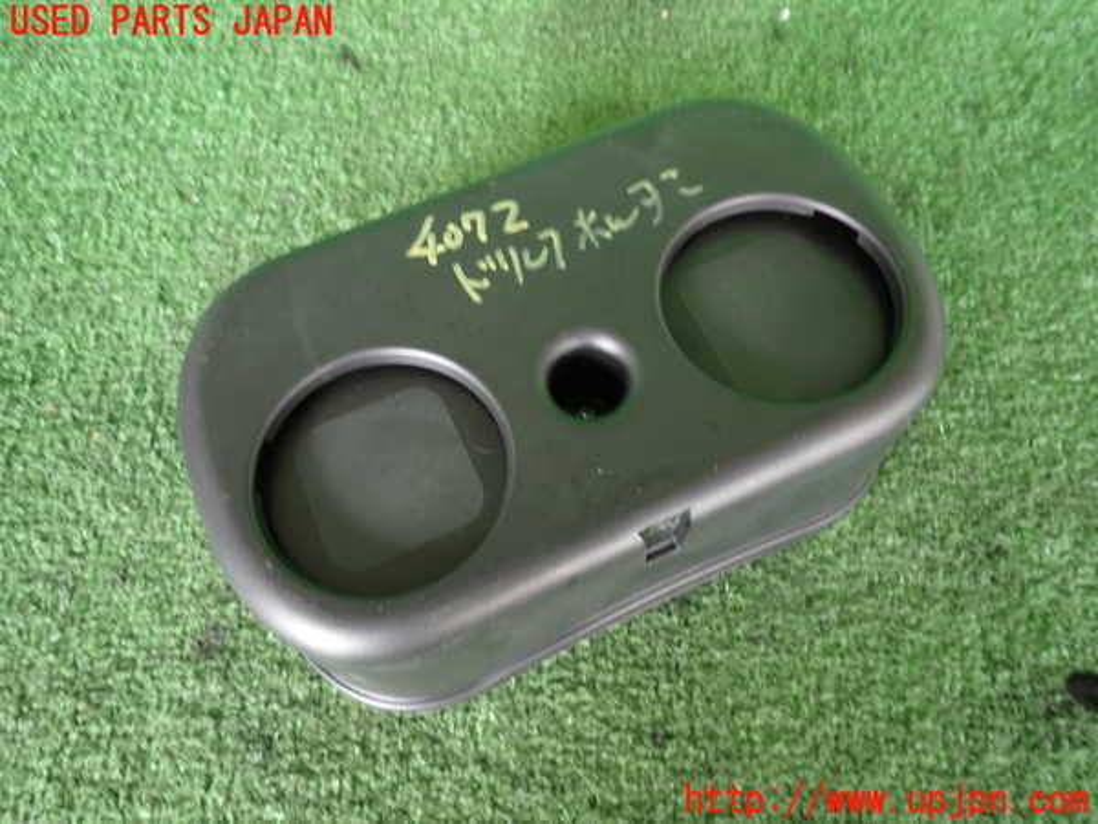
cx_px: 549
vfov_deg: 54.9
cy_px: 412
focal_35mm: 25
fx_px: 793
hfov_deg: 69.4
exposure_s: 1/40
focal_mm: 4.5
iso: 200
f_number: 2
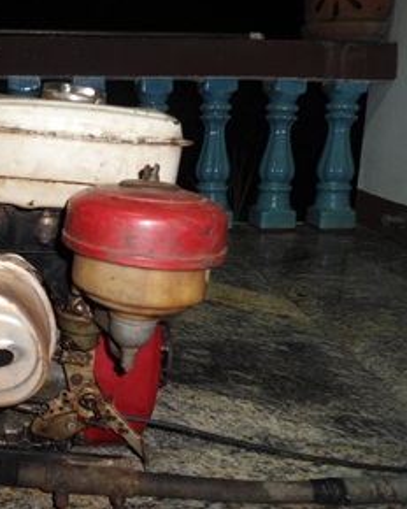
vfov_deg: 51.5
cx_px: 86
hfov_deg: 40.6
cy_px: 253
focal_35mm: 35
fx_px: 527
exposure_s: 1/8
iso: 80
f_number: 2.8
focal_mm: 4.7
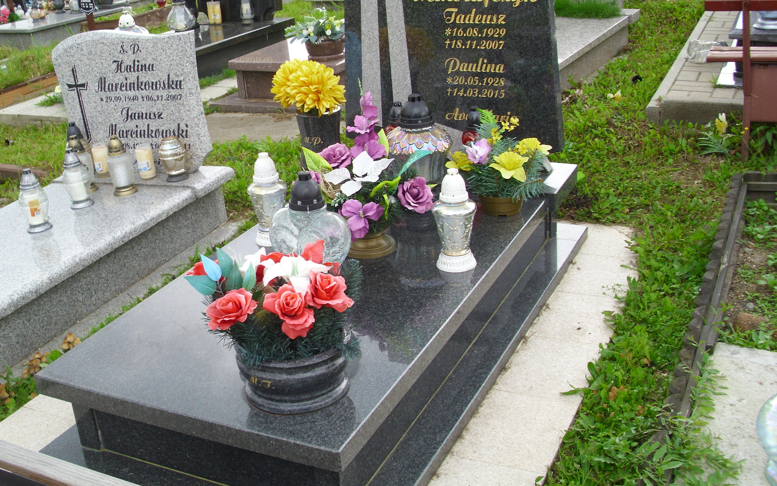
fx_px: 868
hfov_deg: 48.2
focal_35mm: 41
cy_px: 221
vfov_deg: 31.2
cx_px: 376
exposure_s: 1/165
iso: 50
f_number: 3
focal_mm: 6.2
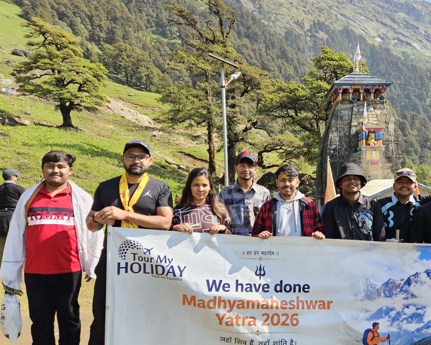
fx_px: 408
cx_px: 303
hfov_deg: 54.0
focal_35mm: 32
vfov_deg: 45.6
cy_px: 201
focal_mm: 5.4
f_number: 1.8
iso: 32
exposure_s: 1/577
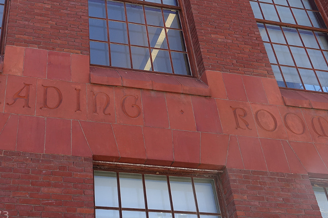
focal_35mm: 53
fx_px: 483
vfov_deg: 25.2
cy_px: 51
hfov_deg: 37.1
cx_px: 109
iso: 100
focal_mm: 11.03
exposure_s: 1/250
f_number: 3.2
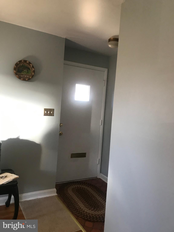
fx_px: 188
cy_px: 116
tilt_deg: -3.7
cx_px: 87
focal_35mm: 28
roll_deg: -2.9
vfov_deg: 63.4
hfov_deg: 49.7
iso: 32
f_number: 1.8
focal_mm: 3.99
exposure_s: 1/30
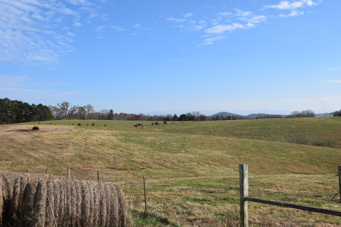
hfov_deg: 49.6
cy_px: 114
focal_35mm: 39
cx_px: 170
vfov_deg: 34.2
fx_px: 369
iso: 200
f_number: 10
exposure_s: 1/400
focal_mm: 26
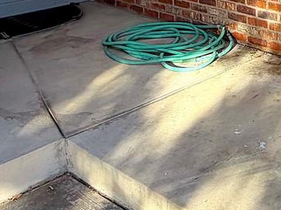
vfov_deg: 21.2
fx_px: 511
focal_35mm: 63
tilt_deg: -6.8
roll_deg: -2.1
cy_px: -62
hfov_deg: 25.9
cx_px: 374
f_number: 2.2
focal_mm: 2.22
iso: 40
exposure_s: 1/191
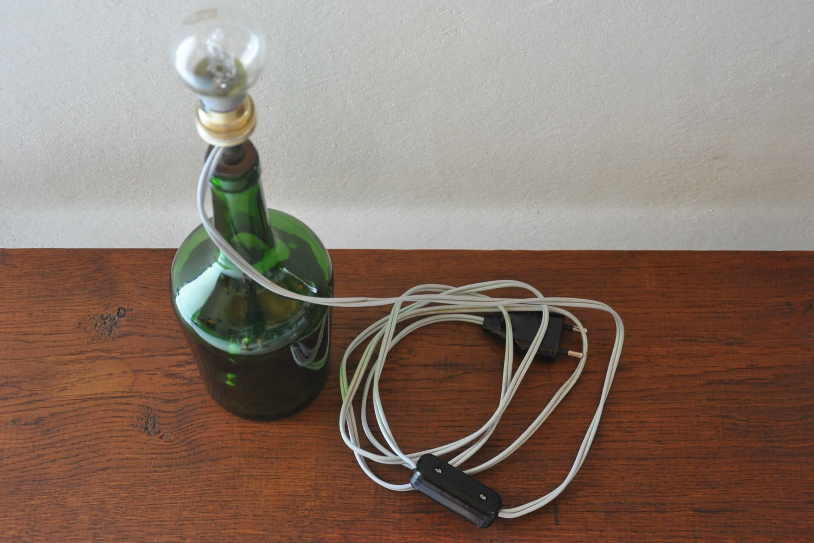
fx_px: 1424
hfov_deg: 31.9
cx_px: 407
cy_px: 272
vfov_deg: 21.6
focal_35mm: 63
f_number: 4.8
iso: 1000
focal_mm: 42
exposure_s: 1/30
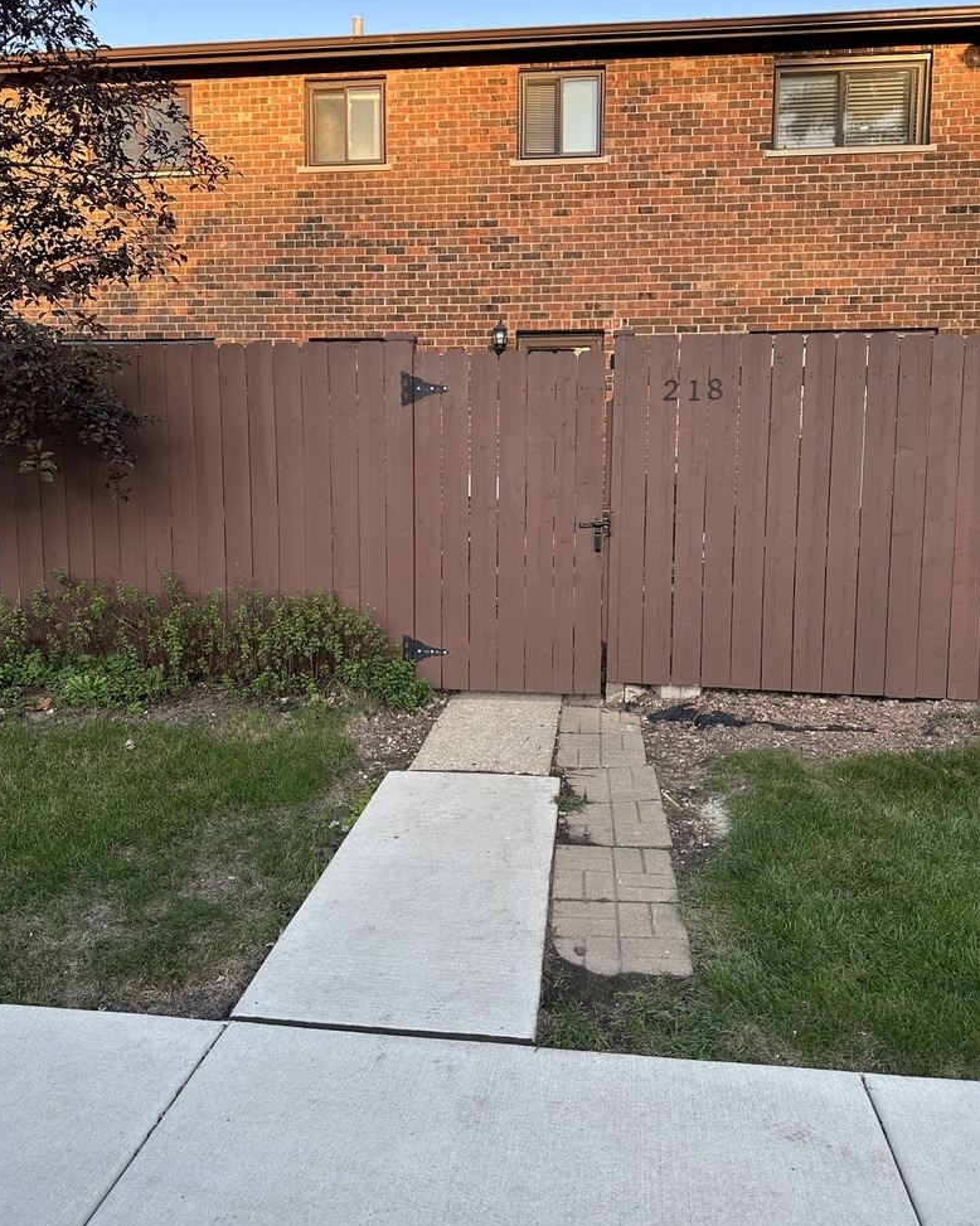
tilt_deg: -5.2
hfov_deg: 54.9
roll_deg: -1.0
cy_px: 572
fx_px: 943
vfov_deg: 66.0
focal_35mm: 26
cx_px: 496
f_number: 1.78
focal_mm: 6.86
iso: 80
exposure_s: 1/279
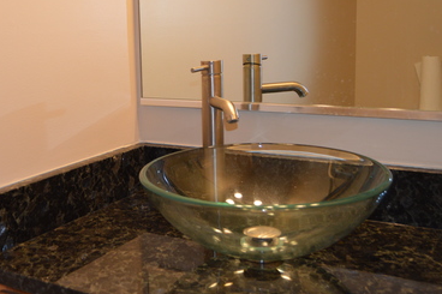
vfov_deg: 28.6
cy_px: 126
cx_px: 118
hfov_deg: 40.9
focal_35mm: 47
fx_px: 577
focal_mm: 18
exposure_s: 1/60
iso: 500
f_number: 3.5
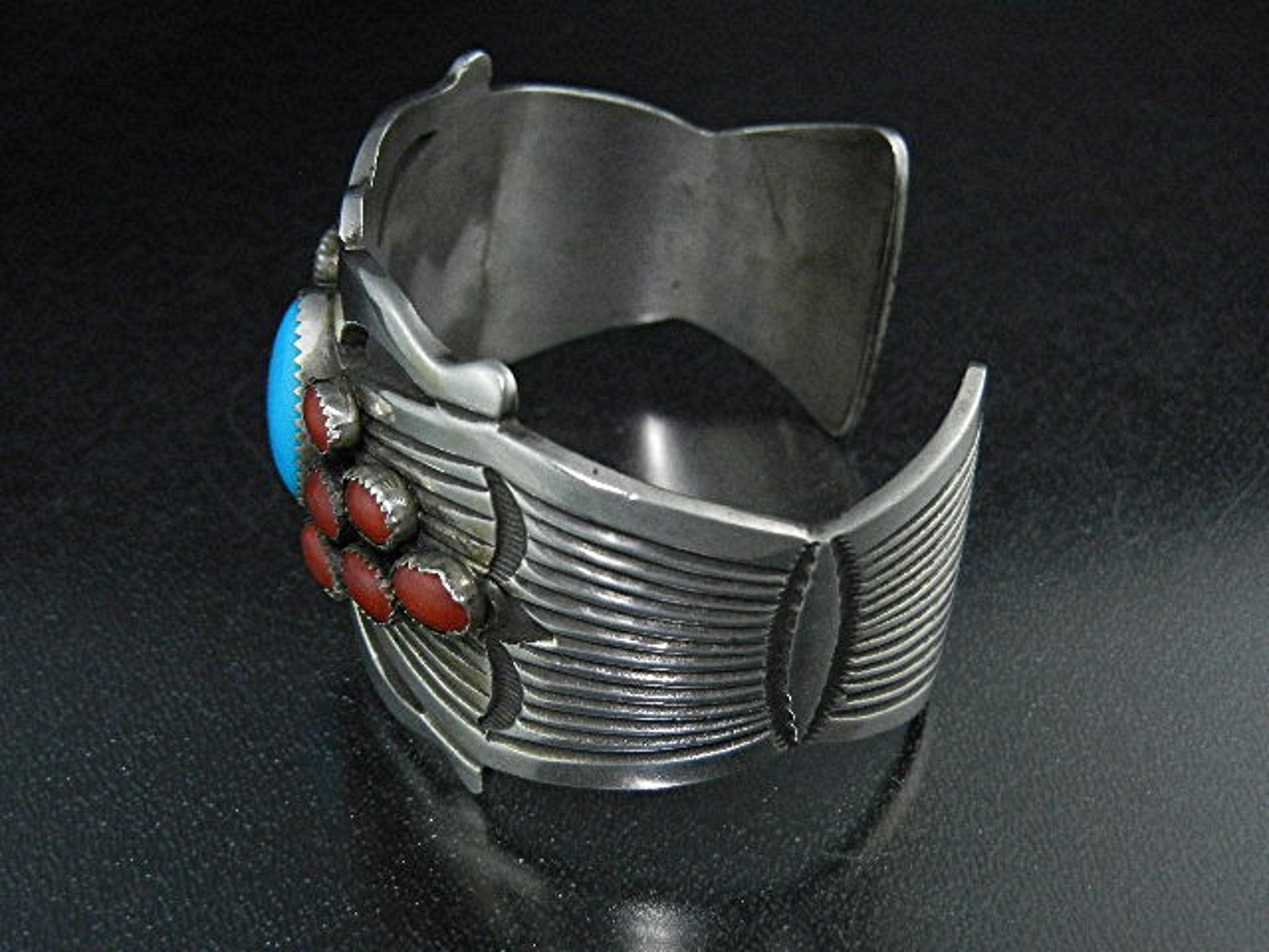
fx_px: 1906
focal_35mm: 52
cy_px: 476
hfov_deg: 36.8
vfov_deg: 28.0
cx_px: 634
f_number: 7.8
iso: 800
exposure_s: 1/30
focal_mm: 9.3
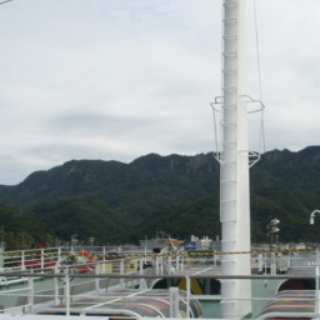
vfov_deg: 29.0
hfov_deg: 28.9
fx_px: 617
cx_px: 216
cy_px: 189
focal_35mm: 59
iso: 100
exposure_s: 1/320
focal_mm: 6.3
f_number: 6.6
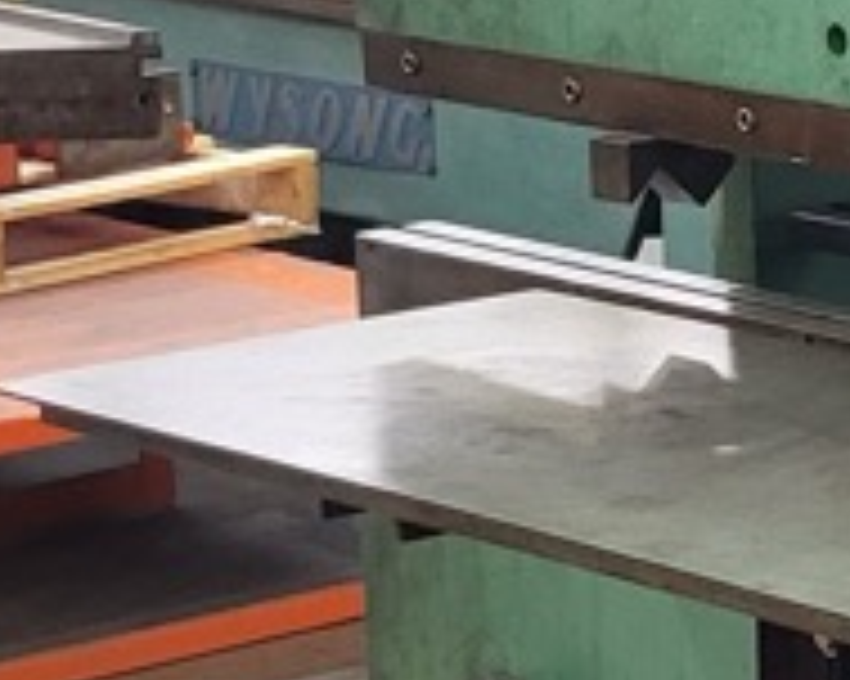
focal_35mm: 172
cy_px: 41
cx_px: 1965
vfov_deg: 8.9
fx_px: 4325
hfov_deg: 10.0
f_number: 1.8
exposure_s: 1/120
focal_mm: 5.4
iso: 320
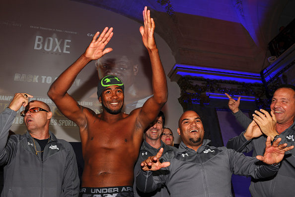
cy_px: 98
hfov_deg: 60.3
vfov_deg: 42.3
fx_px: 254
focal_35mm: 31
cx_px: 148
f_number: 5.6
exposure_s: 1/125
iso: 400
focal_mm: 31
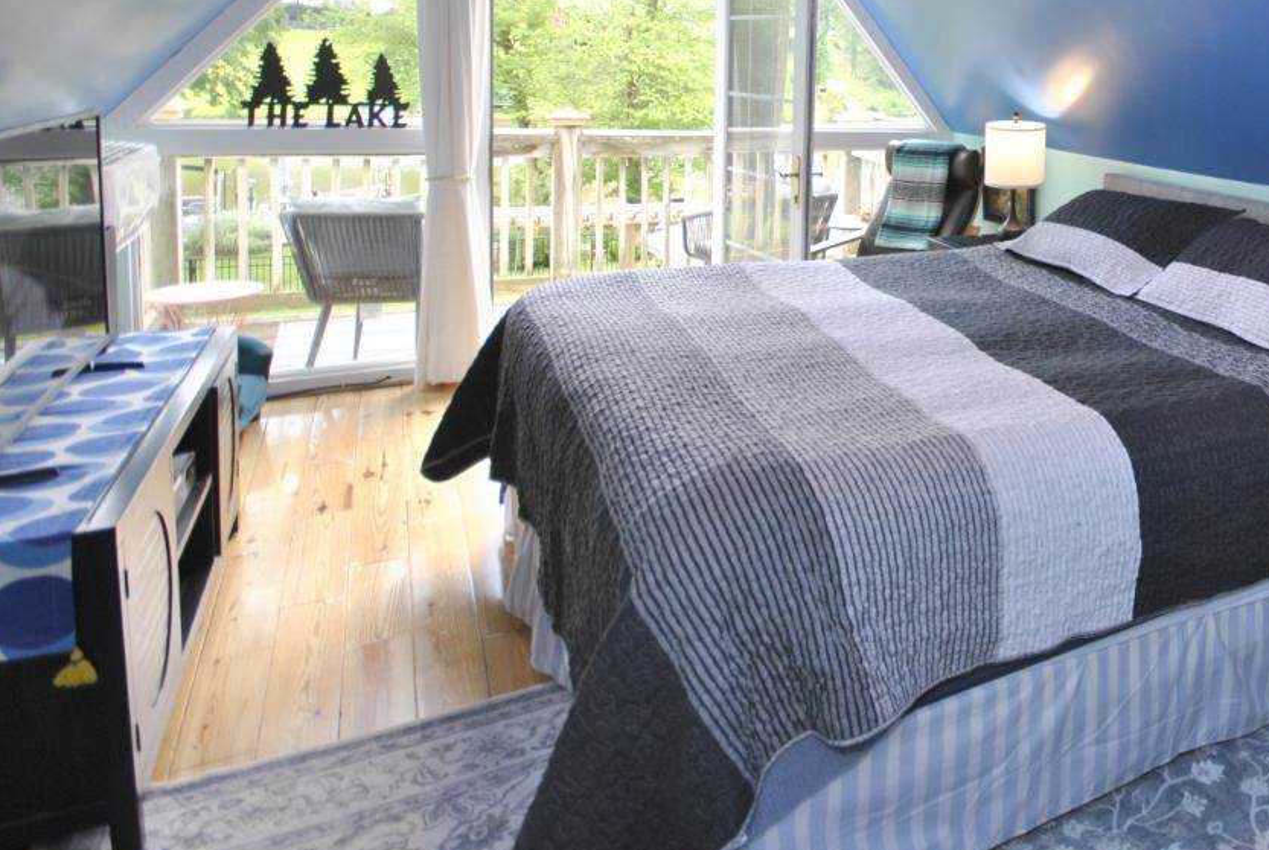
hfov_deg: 57.8
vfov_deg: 45.3
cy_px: 151
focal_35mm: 27
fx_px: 953
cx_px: 1141
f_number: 4
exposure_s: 1/50
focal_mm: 10
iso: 200
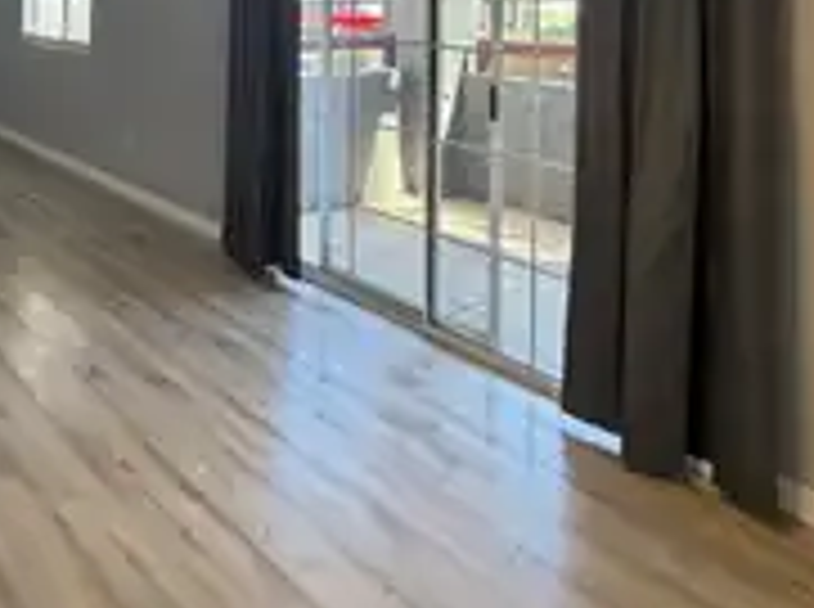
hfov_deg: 53.8
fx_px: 728
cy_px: -23
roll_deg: -0.3
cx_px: 144
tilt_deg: +0.3
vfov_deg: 39.1
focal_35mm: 31
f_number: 2.2
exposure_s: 1/120
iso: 250
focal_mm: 2.22
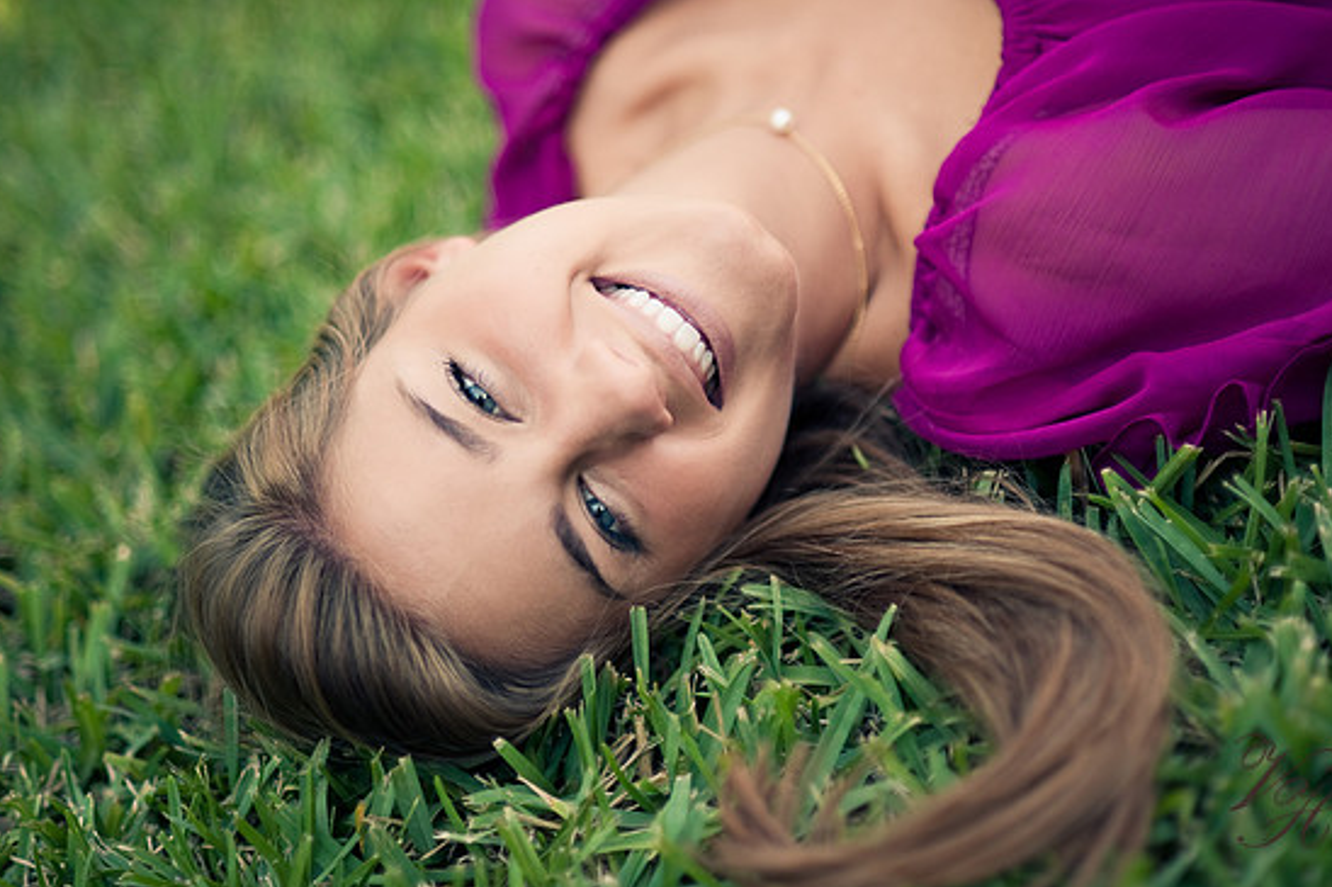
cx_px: 688
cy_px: 428
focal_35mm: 90
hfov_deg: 22.6
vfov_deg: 15.2
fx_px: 3329
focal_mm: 85
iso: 250
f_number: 1.8
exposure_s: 1/640
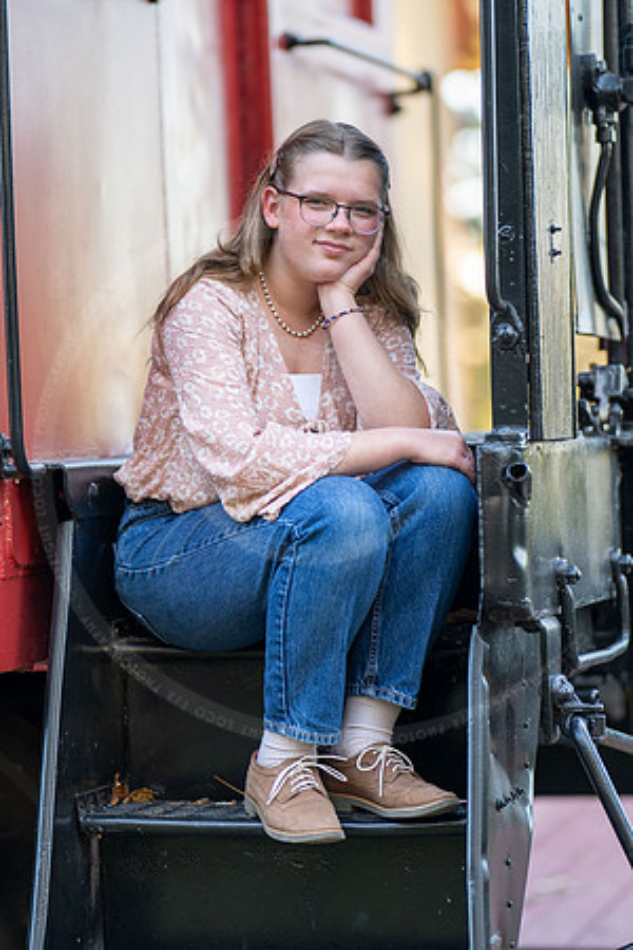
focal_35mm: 127
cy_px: 475
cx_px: 316
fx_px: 3349
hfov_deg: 10.8
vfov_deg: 16.1
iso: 160
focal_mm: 85
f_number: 1.2
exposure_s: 1/500
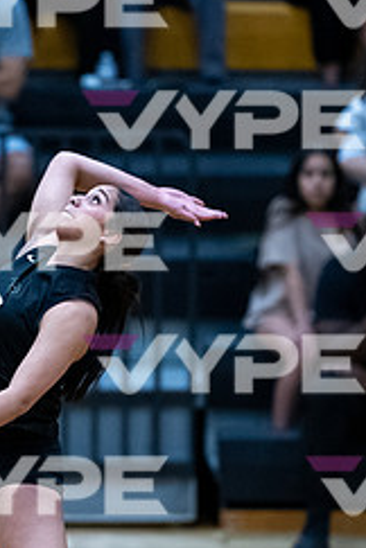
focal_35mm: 663
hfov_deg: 2.1
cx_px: 73
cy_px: 349
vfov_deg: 3.1
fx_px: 10110
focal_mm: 200
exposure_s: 1/1600
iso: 3200
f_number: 2
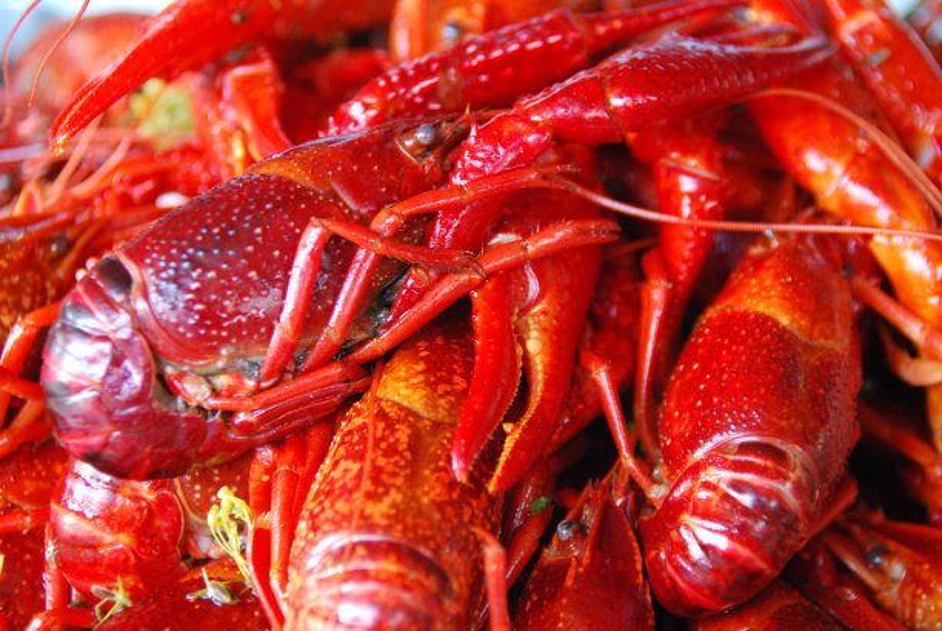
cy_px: 316
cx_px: 471
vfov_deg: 11.8
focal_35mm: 117
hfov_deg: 17.5
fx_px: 3066
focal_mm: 78
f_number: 5.6
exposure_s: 1/40
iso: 1600
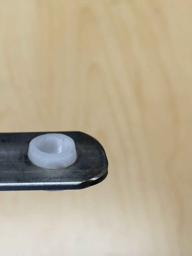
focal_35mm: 49
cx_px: 29
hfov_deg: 28.8
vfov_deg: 38.8
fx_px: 362
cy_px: 146
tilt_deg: -63.7
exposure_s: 1/120
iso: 50
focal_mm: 4.15
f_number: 2.2
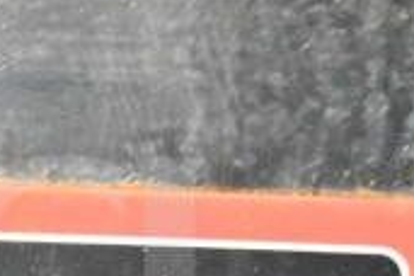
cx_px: -15
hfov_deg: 10.8
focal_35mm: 188
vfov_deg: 7.2
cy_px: 350
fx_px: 2159
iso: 25600
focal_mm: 35
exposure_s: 1/25
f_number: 4.5
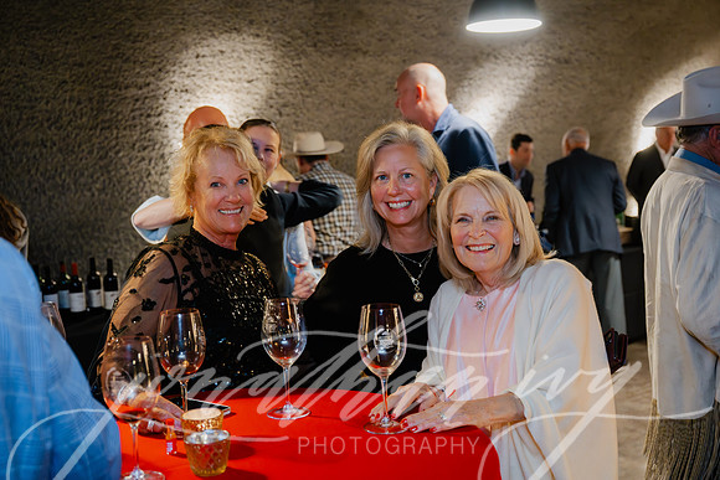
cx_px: 360
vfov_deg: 31.9
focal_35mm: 42
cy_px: 240
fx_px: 840
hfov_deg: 46.4
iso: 2800
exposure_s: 1/60
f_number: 3.5
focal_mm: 42
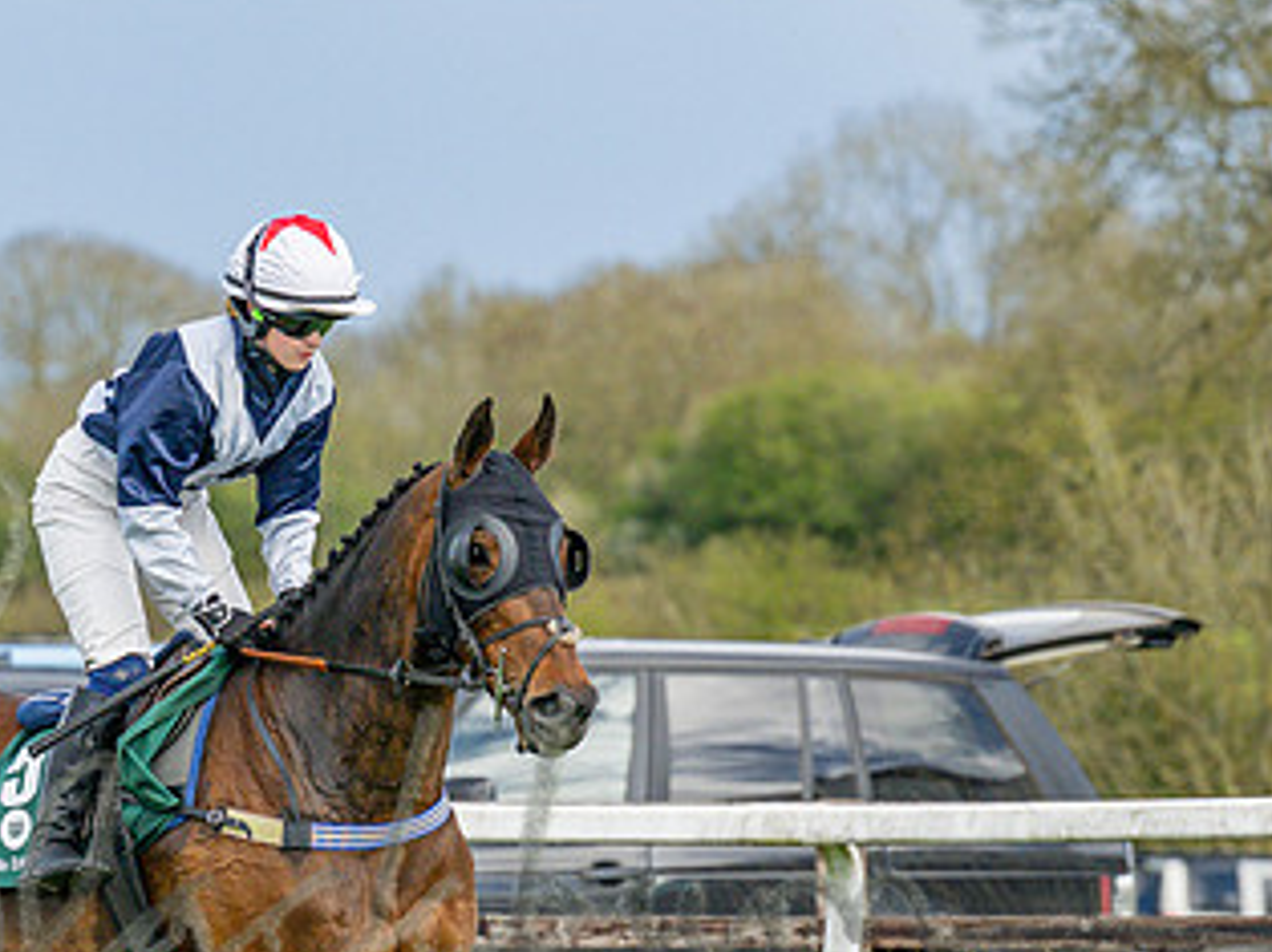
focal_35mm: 418
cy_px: 753
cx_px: 261
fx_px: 15348
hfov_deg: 4.7
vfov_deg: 3.6
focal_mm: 135
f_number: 4
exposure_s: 1/3200
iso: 400
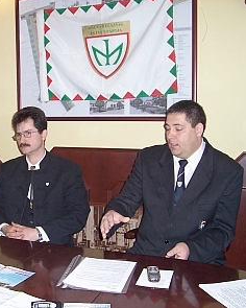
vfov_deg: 41.2
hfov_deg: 32.8
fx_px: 410
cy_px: 153
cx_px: 60
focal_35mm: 45
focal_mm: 5.6
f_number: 2.7
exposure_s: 1/60
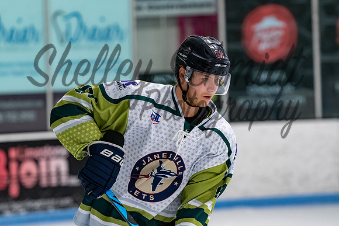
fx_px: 2370
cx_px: 165
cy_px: 113
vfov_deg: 5.5
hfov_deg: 8.2
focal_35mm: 252
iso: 2000
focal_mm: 160
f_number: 3.2
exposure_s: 1/800
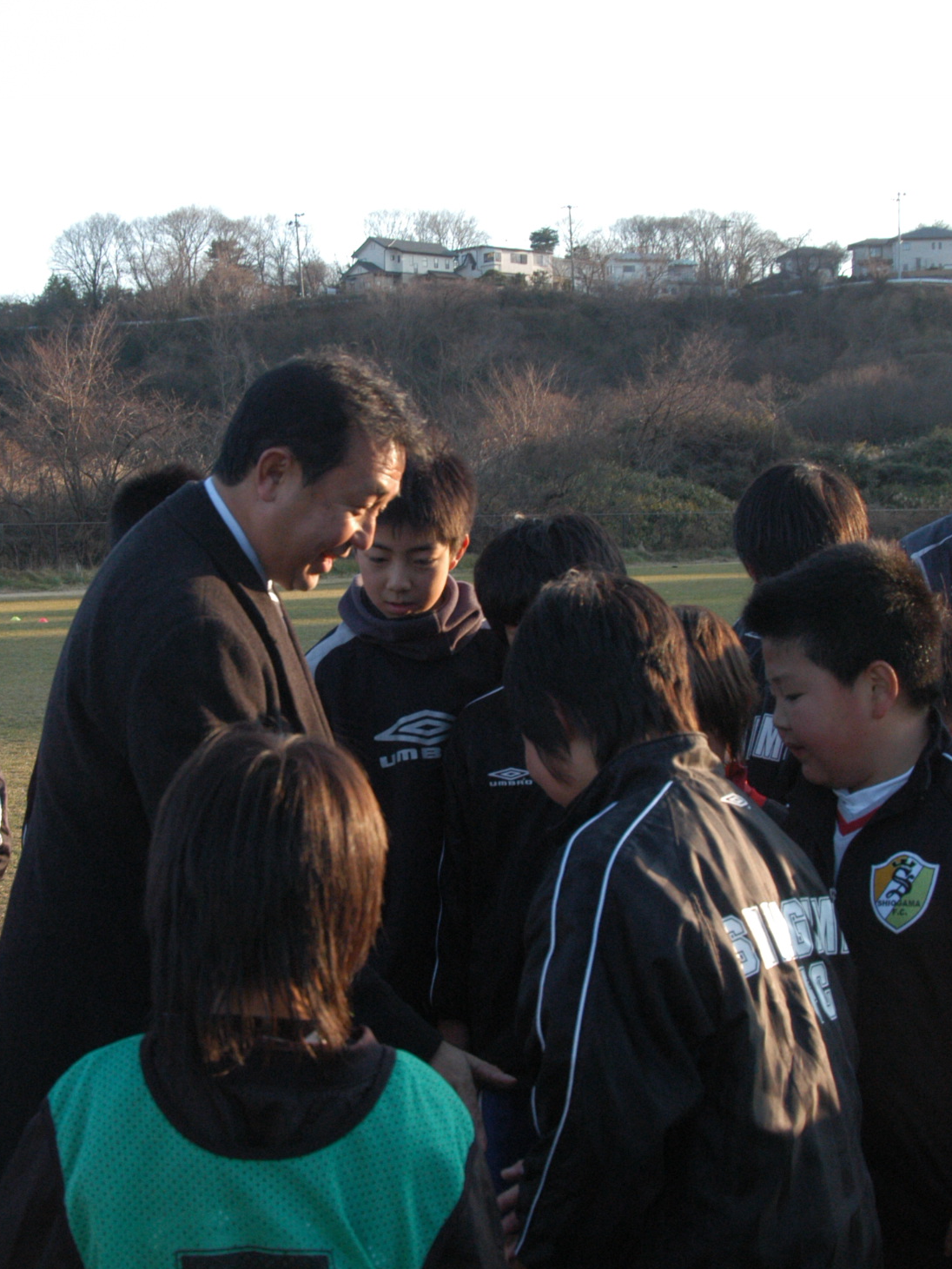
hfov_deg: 27.5
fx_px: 1943
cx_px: 459
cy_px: 627
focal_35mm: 53
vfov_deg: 36.2
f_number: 6.3
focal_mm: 24
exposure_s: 1/640
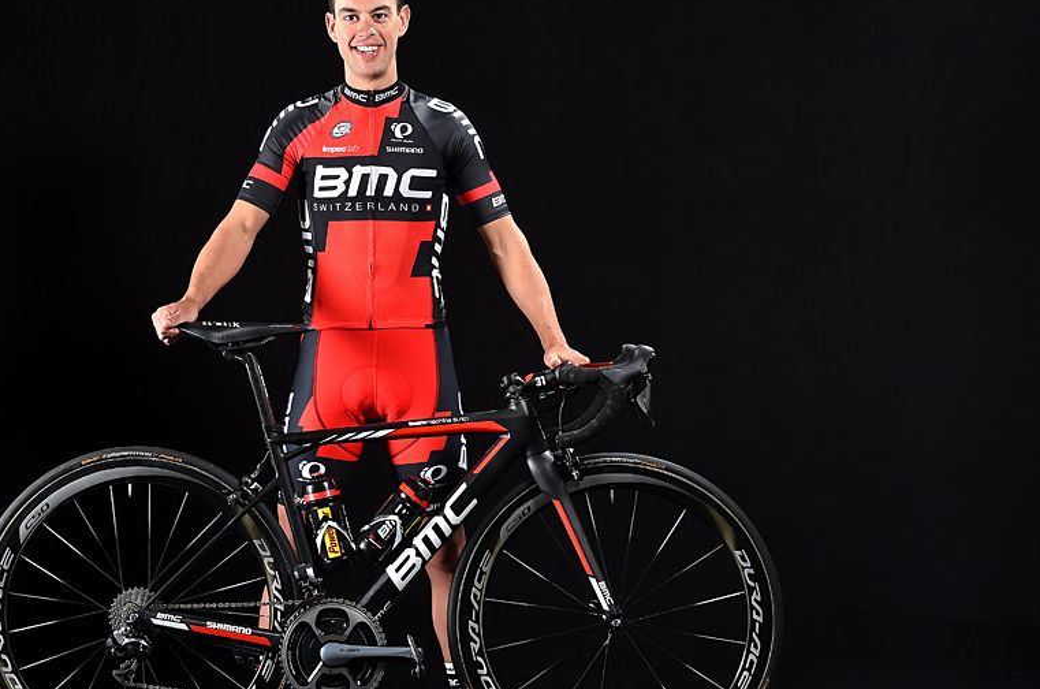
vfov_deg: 14.8
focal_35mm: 92
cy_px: 357
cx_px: 372
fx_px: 2652
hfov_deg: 22.1
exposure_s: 1/200
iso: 200
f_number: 11
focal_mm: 70
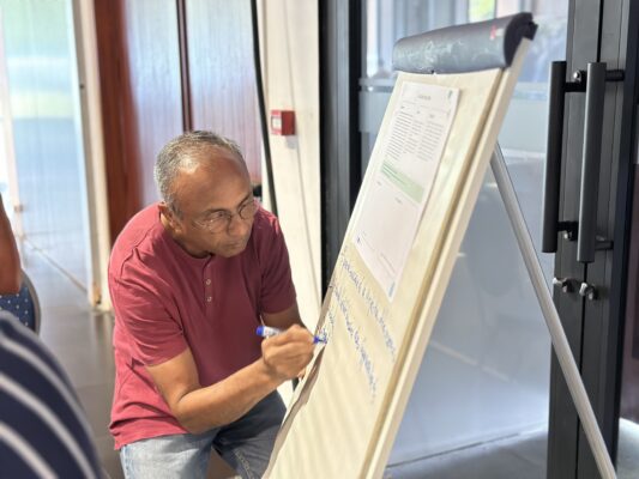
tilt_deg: -10.0
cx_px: 320
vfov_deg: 30.3
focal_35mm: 48
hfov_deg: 39.6
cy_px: 240
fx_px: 886
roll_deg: +0.7
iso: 640
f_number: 1.78
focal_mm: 6.86
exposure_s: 1/33
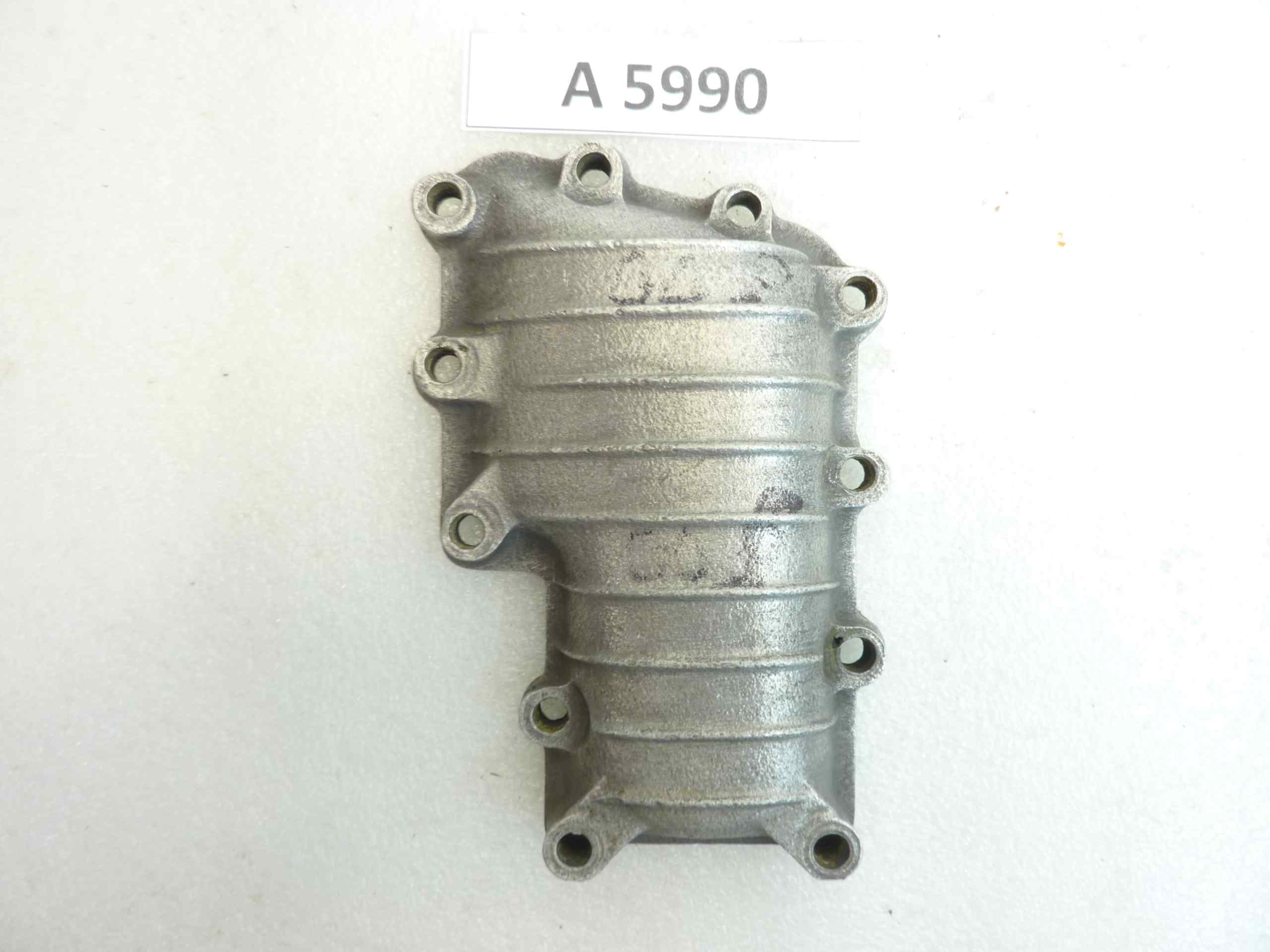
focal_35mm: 25
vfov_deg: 54.9
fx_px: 917
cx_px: 635
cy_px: 476
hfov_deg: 69.4
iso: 80
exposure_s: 1/10
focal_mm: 4.1
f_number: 3.3
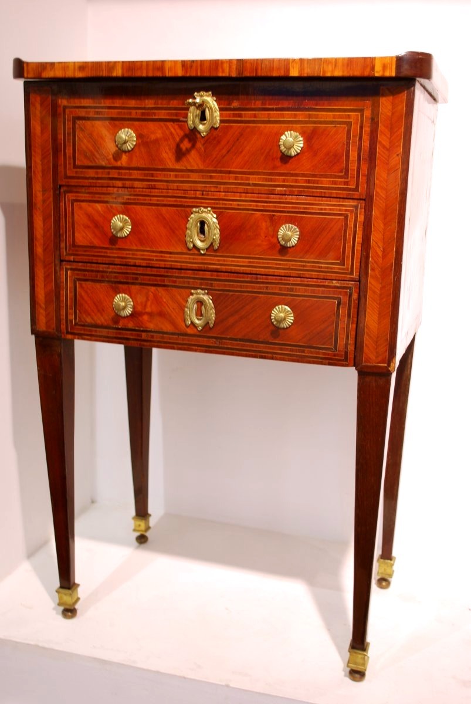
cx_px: 236
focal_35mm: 39
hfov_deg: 34.3
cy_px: 352
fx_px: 763
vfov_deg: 49.5
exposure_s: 1/15
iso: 100
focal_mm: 26
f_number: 4.5
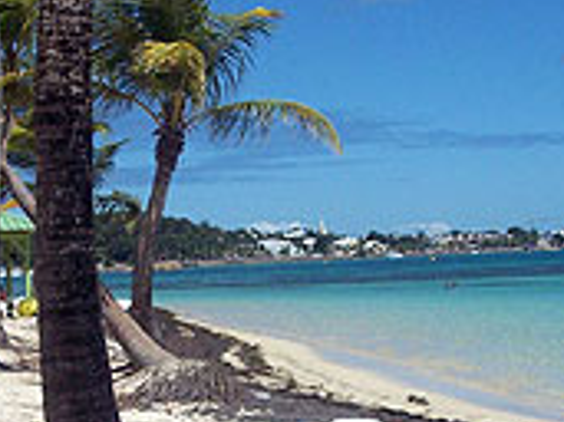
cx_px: 247
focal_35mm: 100
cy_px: 185
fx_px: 1628
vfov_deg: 14.8
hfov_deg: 19.6
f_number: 4.8
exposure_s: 1/1000
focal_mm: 8
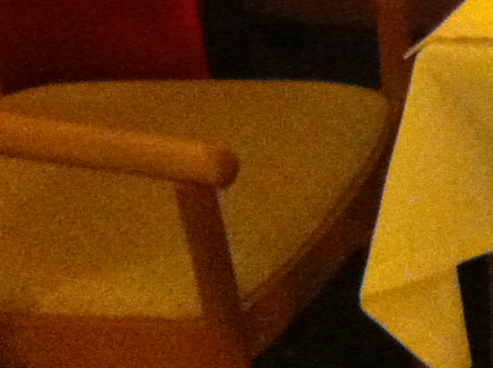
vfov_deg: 7.9
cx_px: 1193
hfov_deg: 9.6
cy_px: -298
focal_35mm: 182
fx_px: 2588
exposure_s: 1/15
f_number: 2.8
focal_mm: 3.85
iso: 800
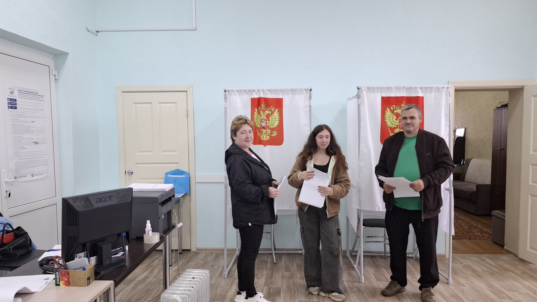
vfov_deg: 44.3
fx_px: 370
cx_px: 265
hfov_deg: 71.9
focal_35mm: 26
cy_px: 166
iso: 200
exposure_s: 1/100
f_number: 1.8
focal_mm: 5.54
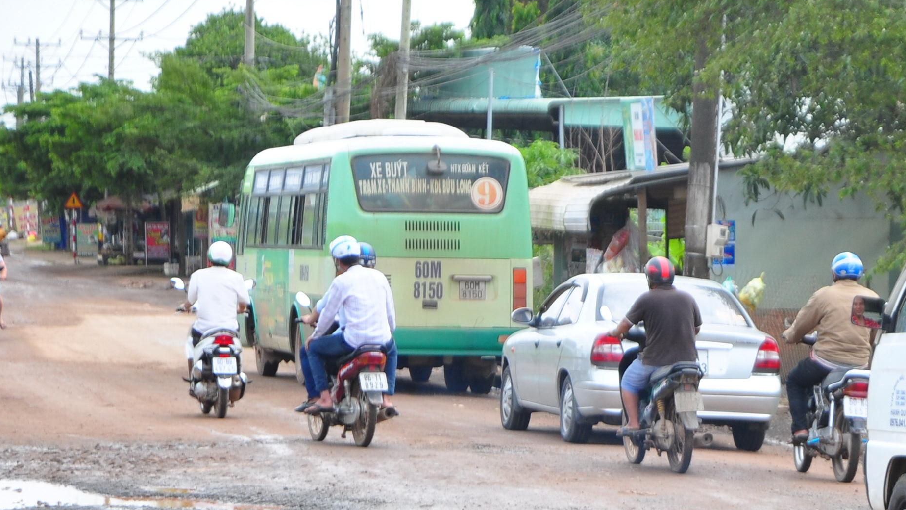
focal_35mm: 182
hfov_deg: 11.6
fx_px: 4372
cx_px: 1018
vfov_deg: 6.6
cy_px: 574
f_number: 3.5
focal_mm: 50
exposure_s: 1/800
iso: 200
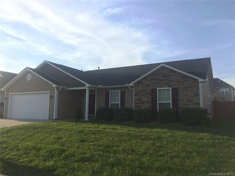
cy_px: 88
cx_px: 118
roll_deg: -2.2
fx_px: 197
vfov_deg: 48.2
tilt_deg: +8.0
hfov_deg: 61.7
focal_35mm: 29
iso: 32
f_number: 2.2
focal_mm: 4.15
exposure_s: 1/434
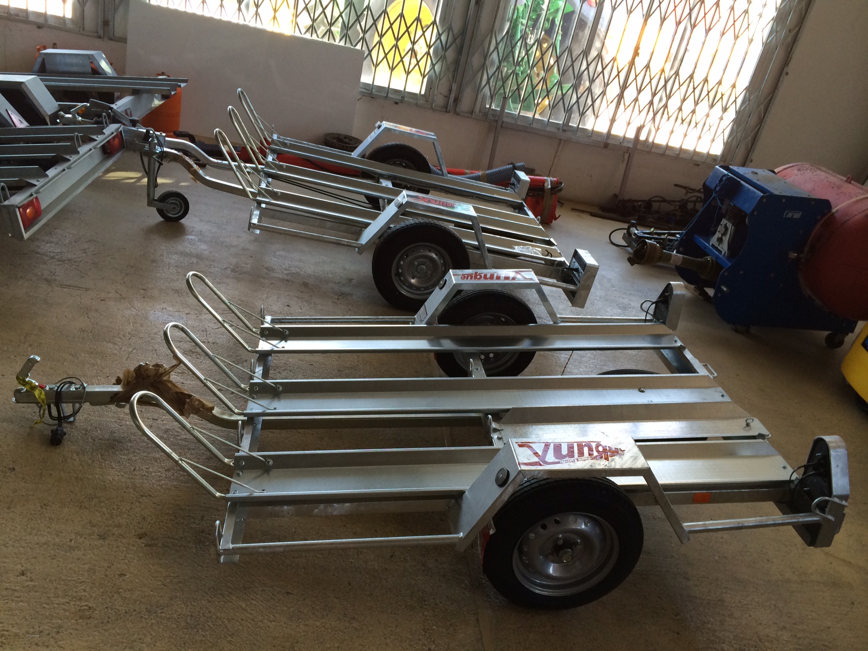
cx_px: 434
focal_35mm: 30
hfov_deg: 60.0
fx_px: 752
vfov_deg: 46.8
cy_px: 326
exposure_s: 1/40
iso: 40
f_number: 2.2
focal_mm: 4.12
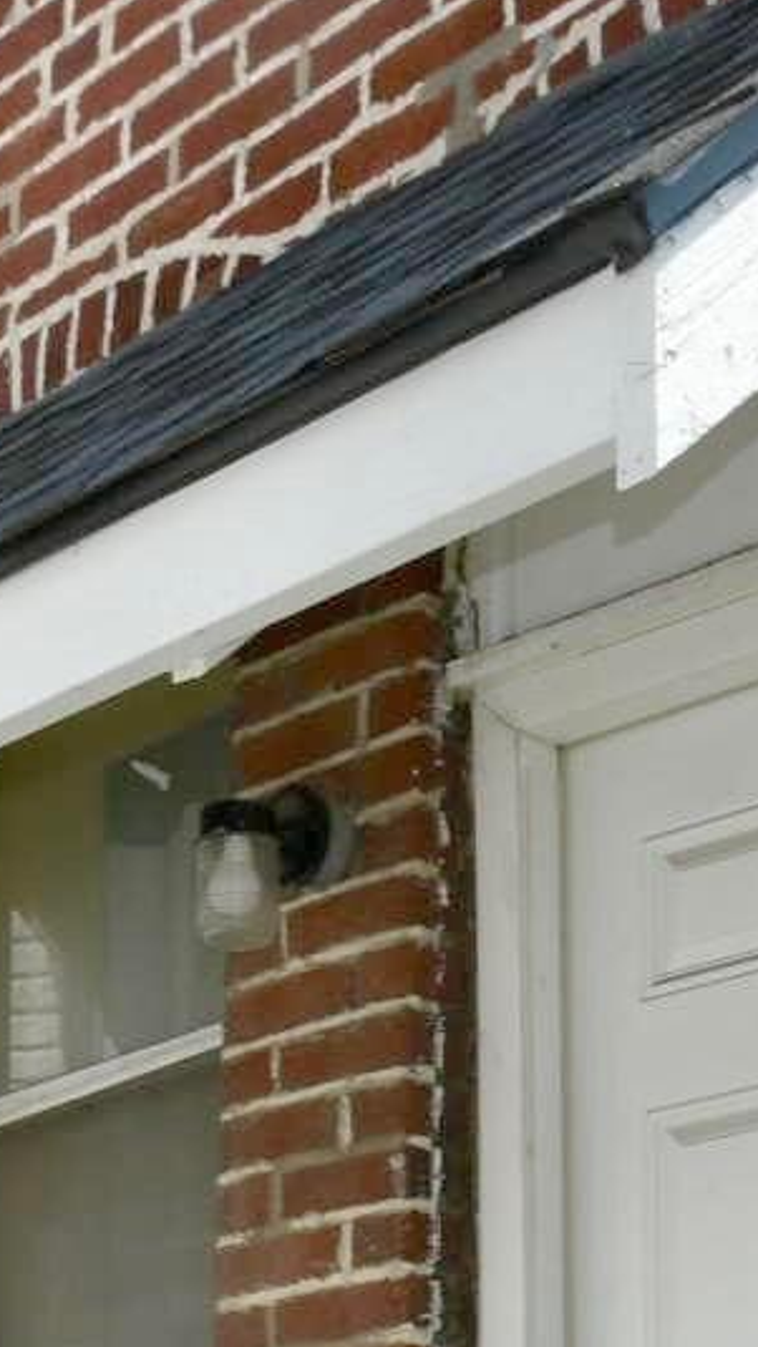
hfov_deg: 13.7
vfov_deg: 20.9
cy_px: 1959
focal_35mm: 88
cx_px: 305
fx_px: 3144
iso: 100
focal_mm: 10
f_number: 9
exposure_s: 1/200
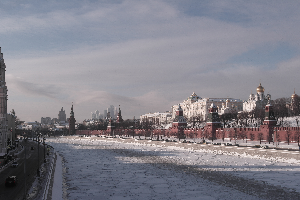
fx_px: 358
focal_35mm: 43
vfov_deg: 31.2
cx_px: 150
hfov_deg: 45.4
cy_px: 100
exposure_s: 1/400
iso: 100
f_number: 10
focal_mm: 28
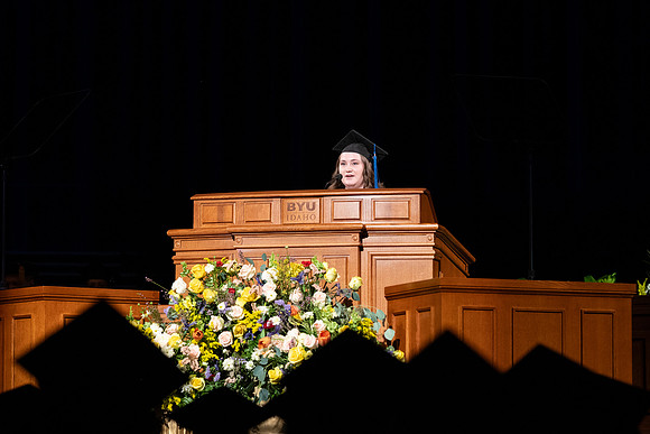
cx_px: 346
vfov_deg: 9.8
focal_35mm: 140
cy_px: 164
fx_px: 2524
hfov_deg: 14.7
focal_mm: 85
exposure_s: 1/320
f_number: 2.8
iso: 1600
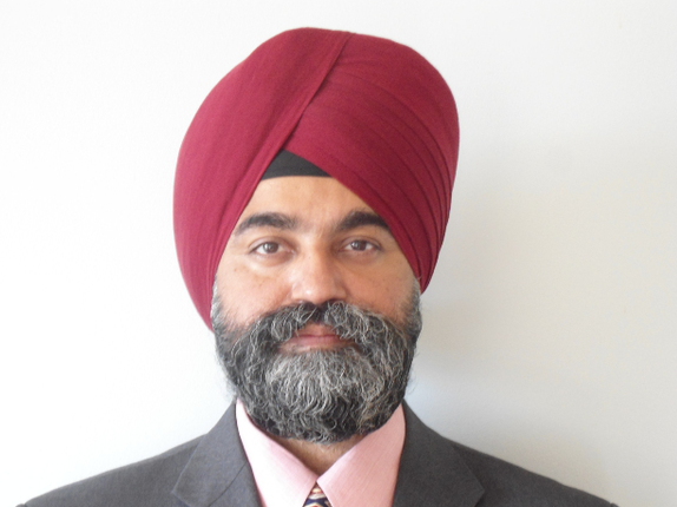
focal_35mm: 92
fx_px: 1799
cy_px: 257
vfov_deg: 16.1
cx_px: 326
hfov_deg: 21.3
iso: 400
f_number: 5.2
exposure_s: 1/15
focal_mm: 15.7
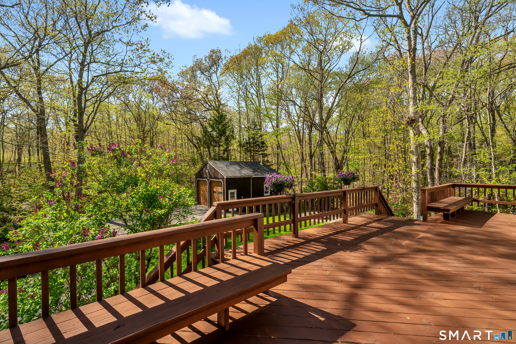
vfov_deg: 73.7
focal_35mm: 16
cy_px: 172
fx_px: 229
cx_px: 258
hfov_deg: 96.7
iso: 1600
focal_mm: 16
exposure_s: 1/1000
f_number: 7.1
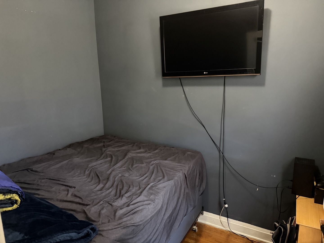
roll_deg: +0.5
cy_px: 122
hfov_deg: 71.6
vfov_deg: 56.8
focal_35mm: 24
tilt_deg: -11.2
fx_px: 225
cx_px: 162
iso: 1000
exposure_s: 1/30
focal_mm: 6.76
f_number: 1.78
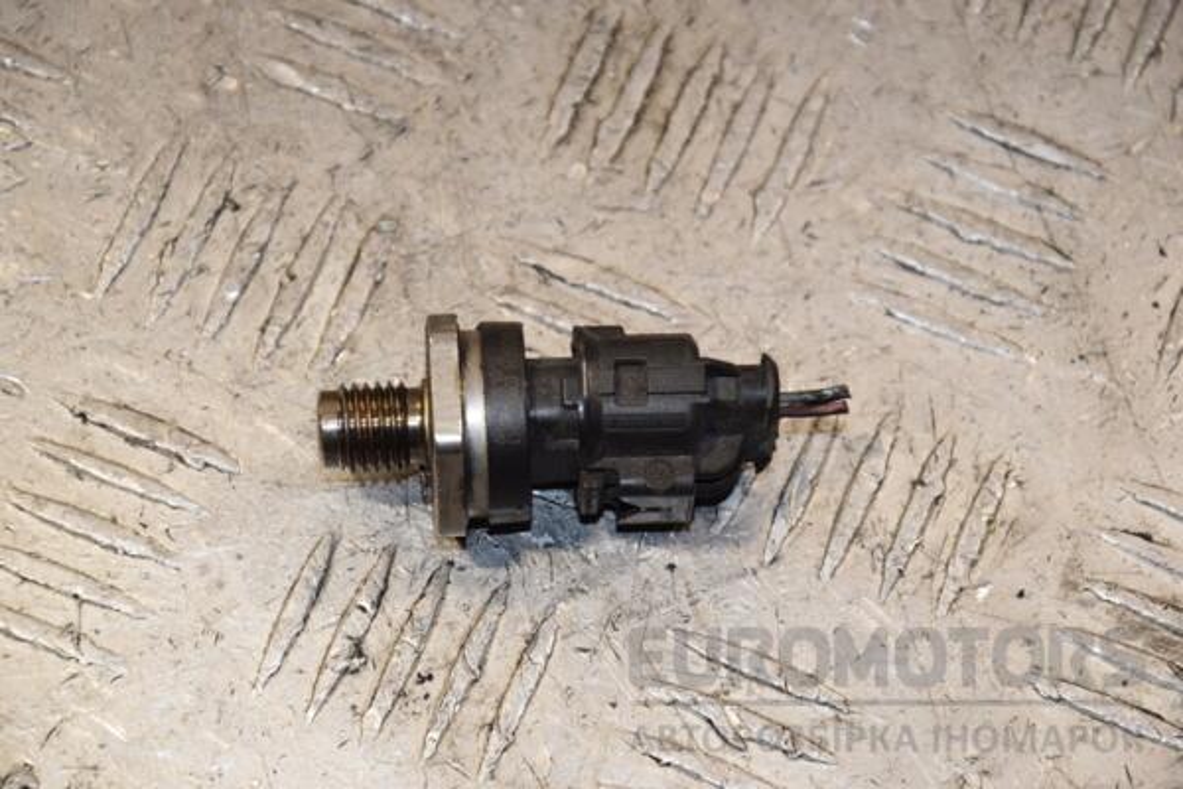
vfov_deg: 8.7
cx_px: 592
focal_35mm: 158
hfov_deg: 13.0
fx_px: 5175
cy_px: 394
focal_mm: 105
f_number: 8
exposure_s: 1/200
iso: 800
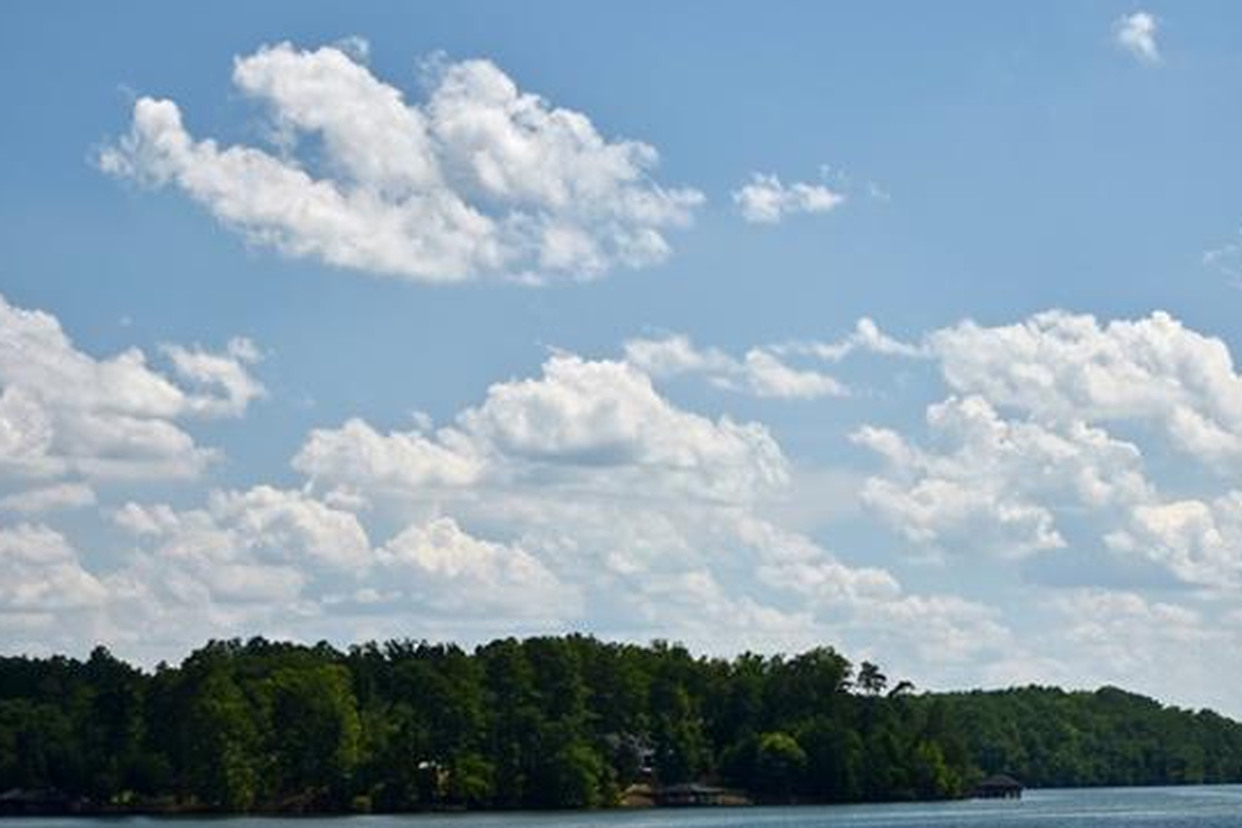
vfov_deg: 12.6
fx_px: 3726
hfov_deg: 18.9
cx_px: 835
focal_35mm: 108
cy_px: 743
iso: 100
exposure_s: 1/640
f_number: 4.8
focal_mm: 38
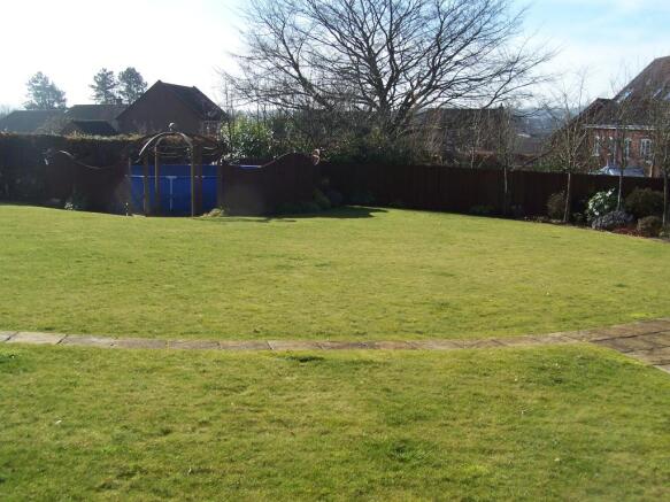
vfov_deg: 37.7
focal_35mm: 38
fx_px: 735
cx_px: 335
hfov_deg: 49.0
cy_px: 251
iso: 80
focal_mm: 6.3
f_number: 4
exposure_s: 1/500
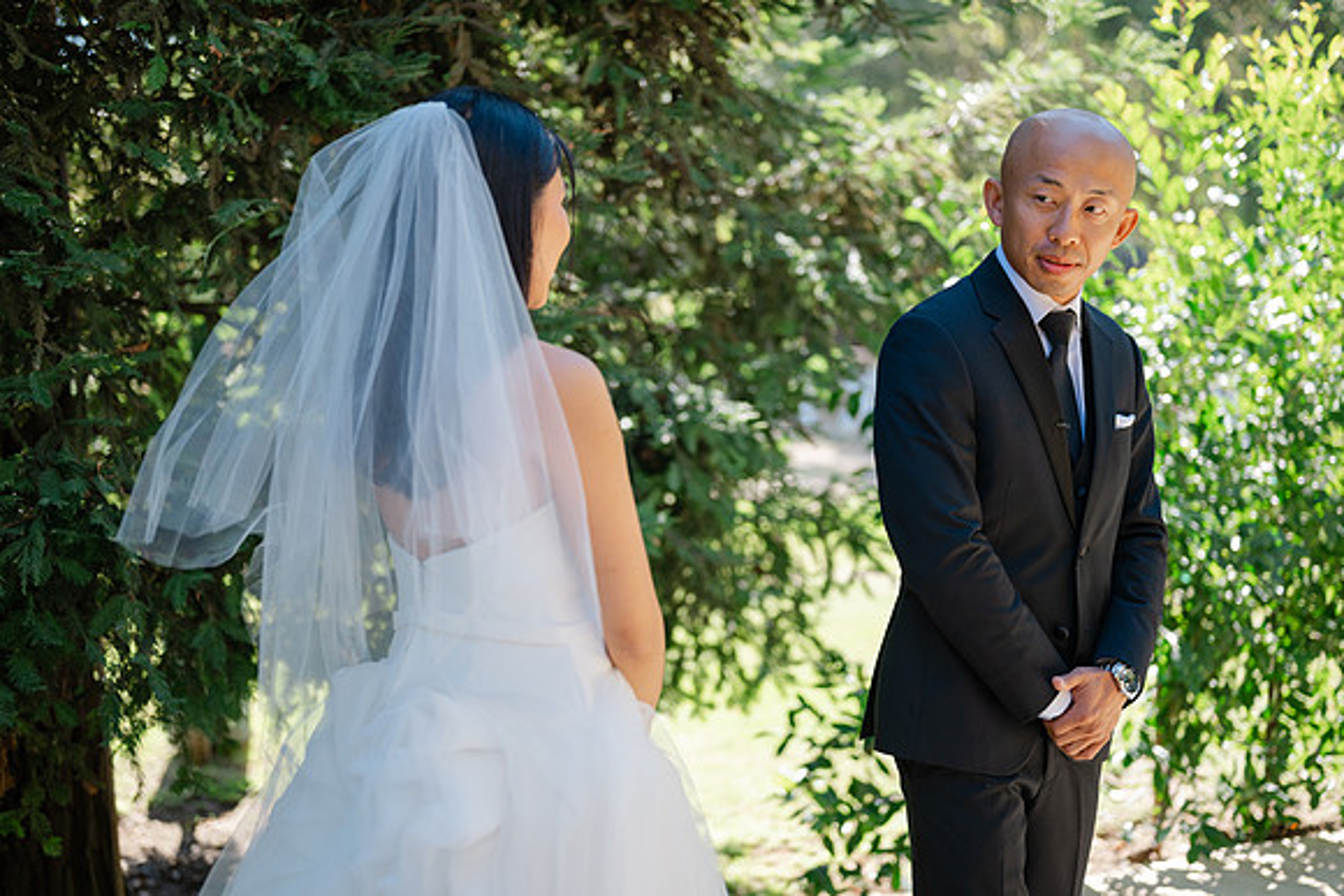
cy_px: 448
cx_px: 672
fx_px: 1867
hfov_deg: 39.6
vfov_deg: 27.0
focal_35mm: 50
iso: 100
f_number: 1.8
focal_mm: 50
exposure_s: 1/800
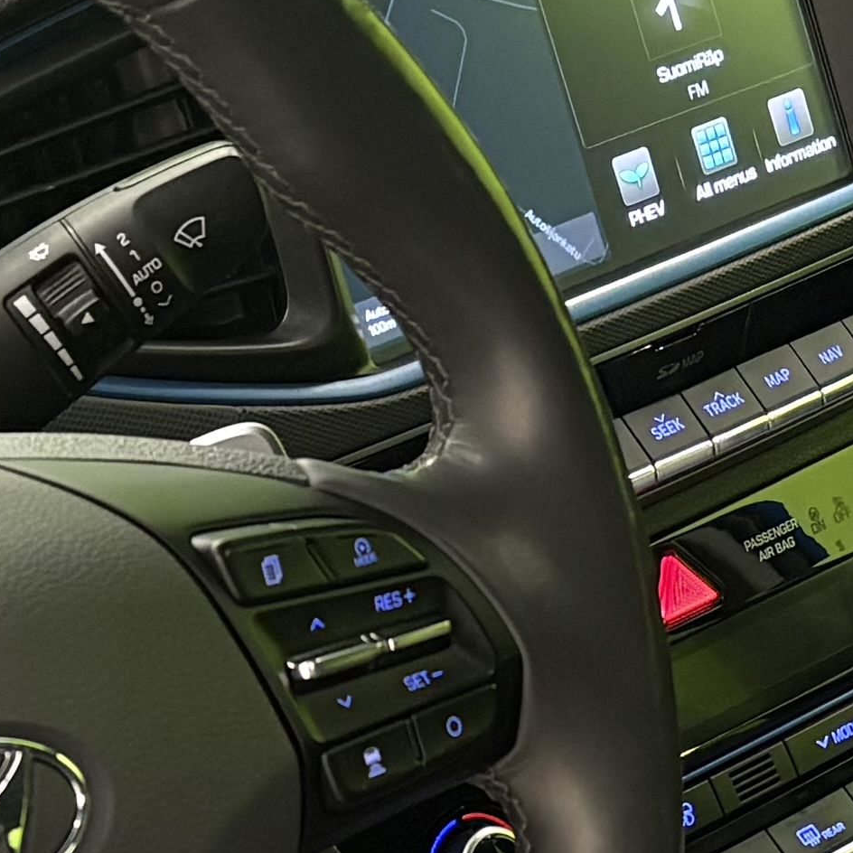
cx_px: 680
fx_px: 3875
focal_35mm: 139
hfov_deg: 12.5
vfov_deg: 11.9
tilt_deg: -38.1
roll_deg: +0.8
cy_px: 1346
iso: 320
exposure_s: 1/50
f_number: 1.6
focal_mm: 5.96
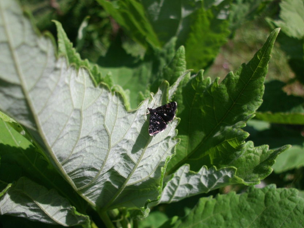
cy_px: 117
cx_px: 150
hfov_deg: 50.1
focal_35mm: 37
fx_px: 325
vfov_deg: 38.7
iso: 100
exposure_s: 1/160
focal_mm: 6.3
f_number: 7.3
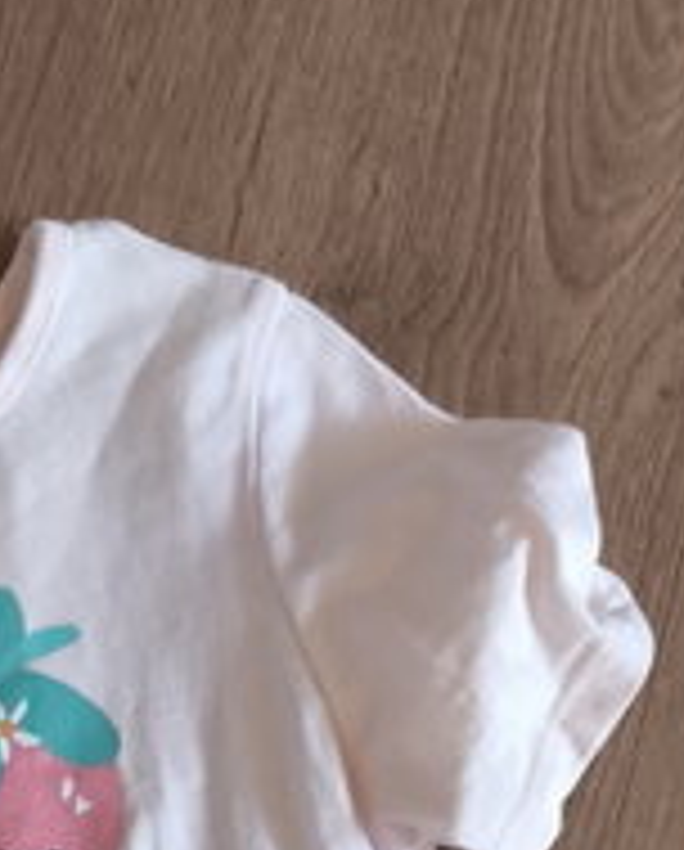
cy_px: 1644
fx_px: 2472
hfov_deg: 14.8
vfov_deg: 15.8
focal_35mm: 98
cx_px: -302
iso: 800
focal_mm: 6.57
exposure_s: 1/50
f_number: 1.6
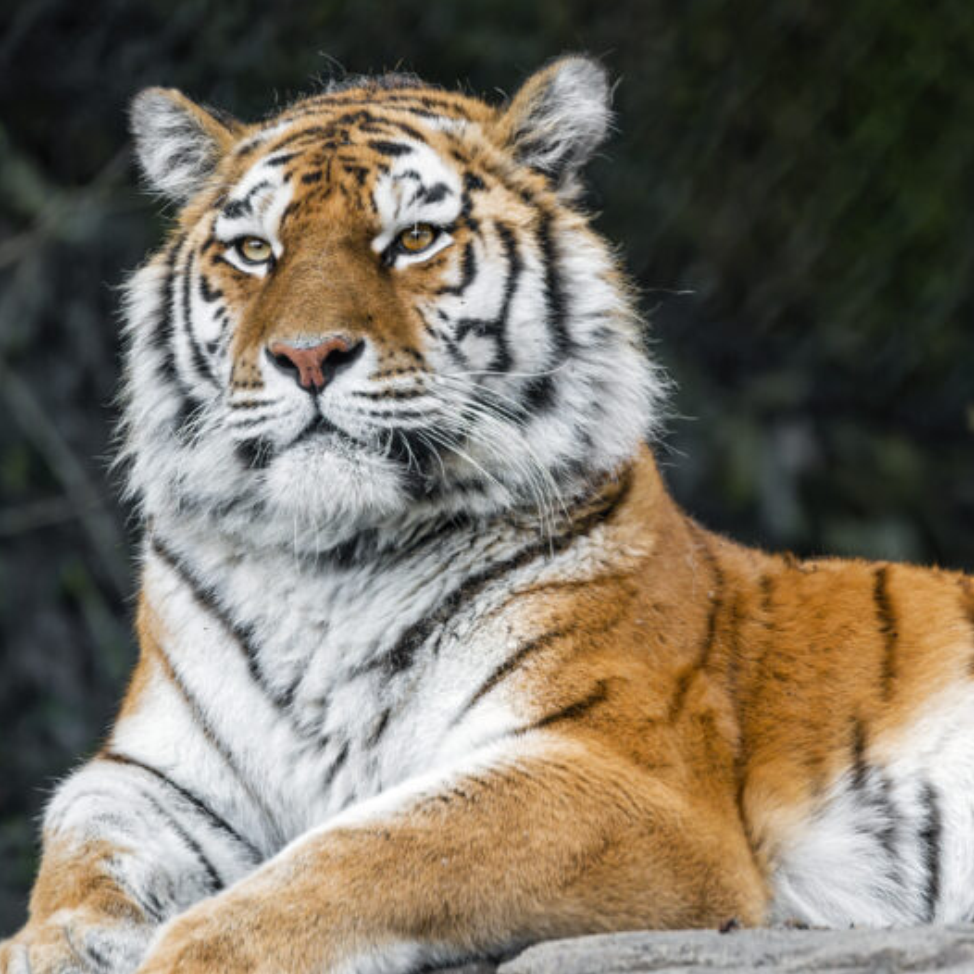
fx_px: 21074
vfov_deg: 2.6
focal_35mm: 662
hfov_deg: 2.6
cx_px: 752
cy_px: 629
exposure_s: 1/640
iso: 1400
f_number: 5
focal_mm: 400
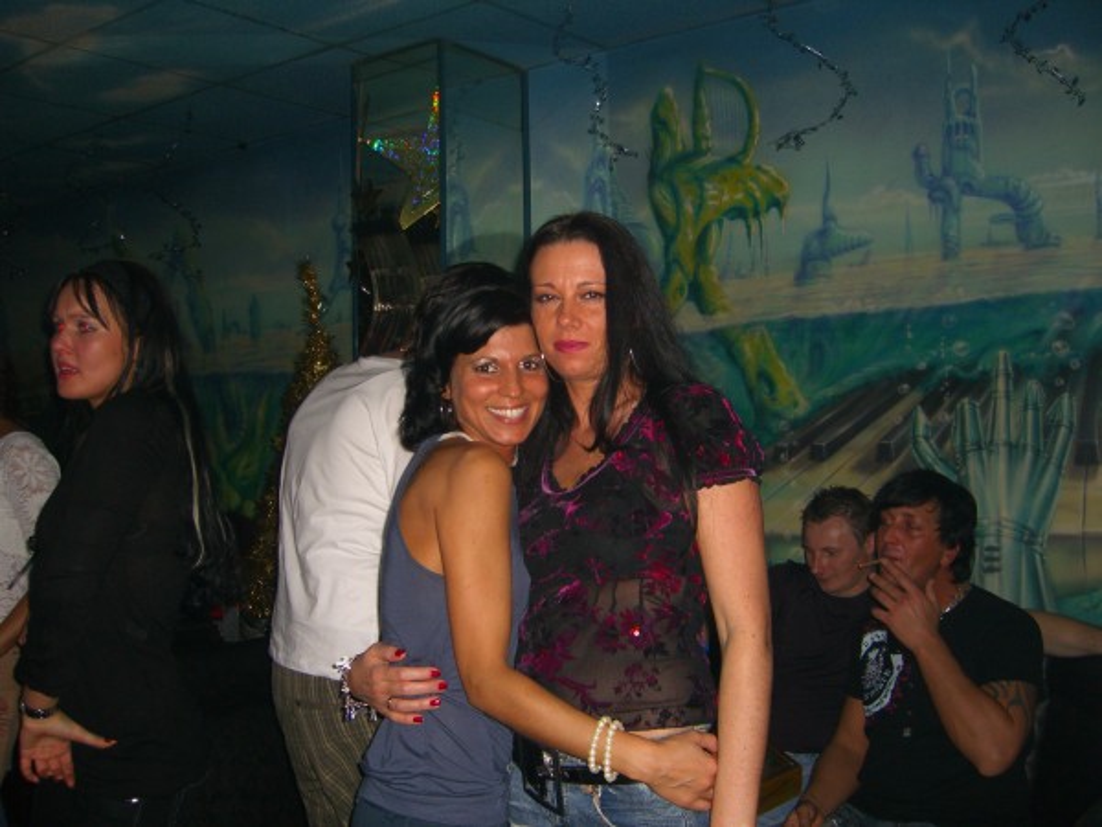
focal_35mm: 38
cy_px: 414
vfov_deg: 37.7
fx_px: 1210
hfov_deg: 49.0
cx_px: 551
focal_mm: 7.9
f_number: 2.8
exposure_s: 1/60
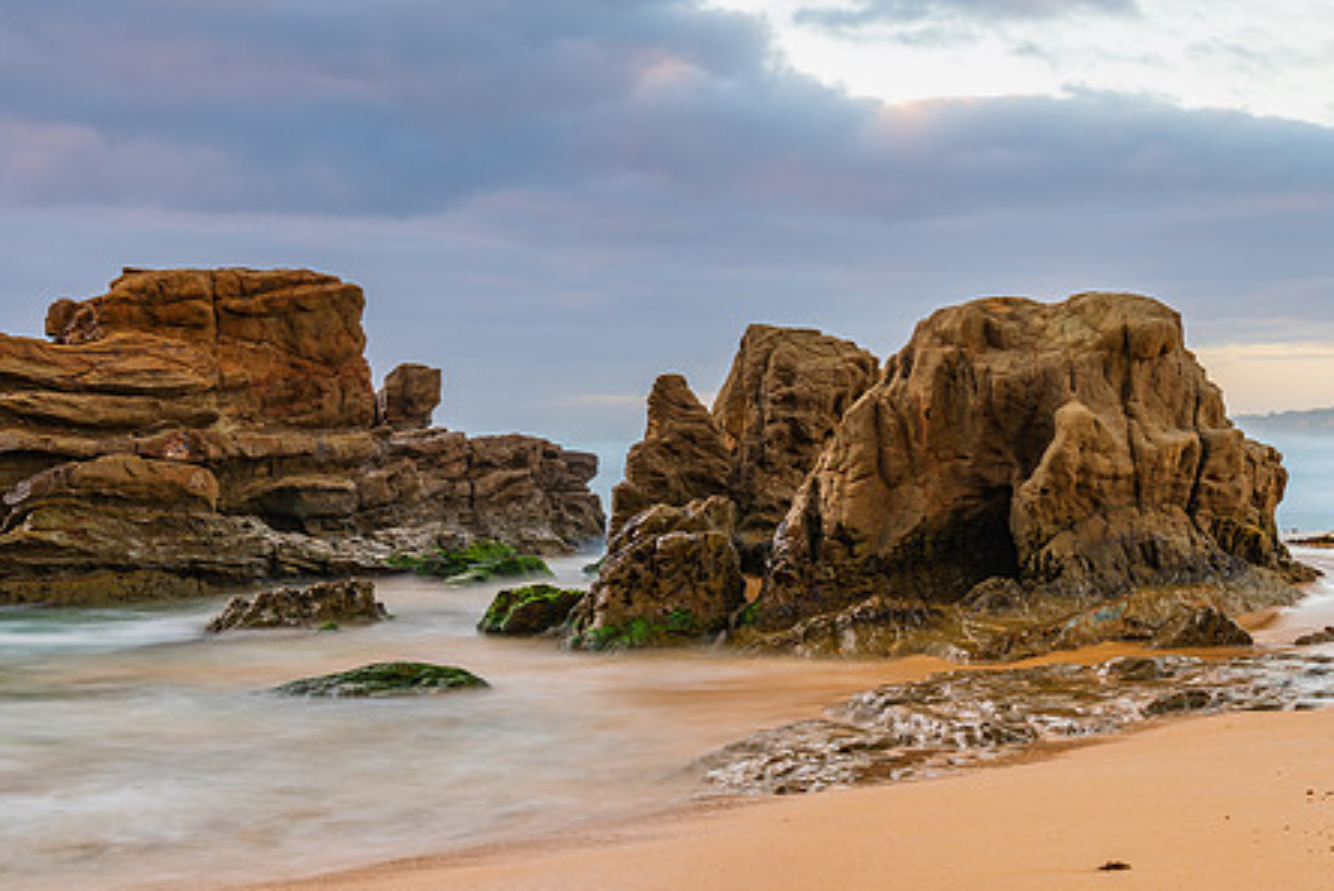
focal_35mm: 63
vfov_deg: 21.6
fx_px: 2335
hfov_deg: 31.8
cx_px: 516
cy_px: 362
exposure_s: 6
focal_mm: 48
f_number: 9
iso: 31
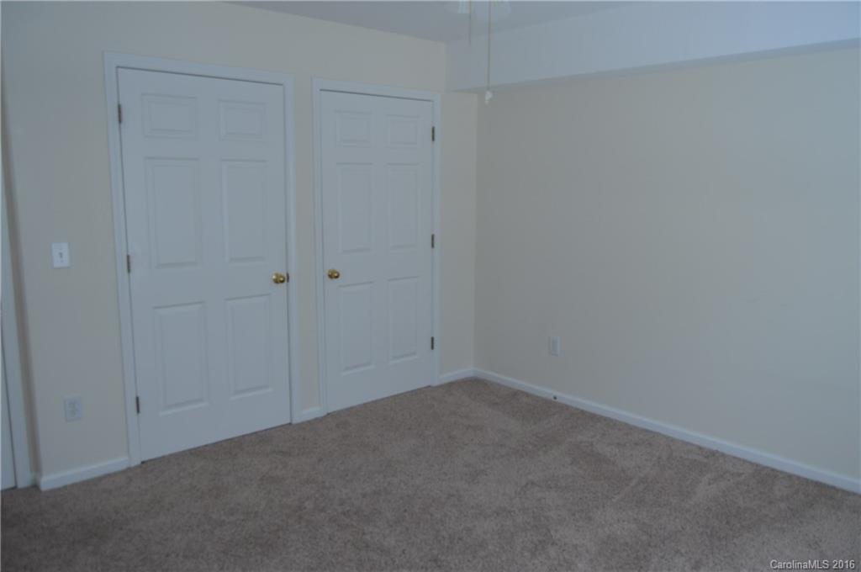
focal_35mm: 27
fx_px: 645
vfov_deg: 47.8
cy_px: 286
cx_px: 430
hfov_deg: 67.4
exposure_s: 1/80
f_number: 4.5
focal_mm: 18
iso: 400
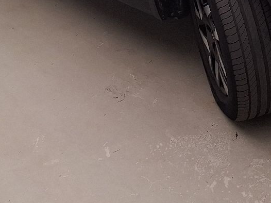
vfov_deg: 16.9
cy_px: -30
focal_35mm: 84
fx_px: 657
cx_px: 261
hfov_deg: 22.5
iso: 40
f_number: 1.8
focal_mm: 5.54
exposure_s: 1/144
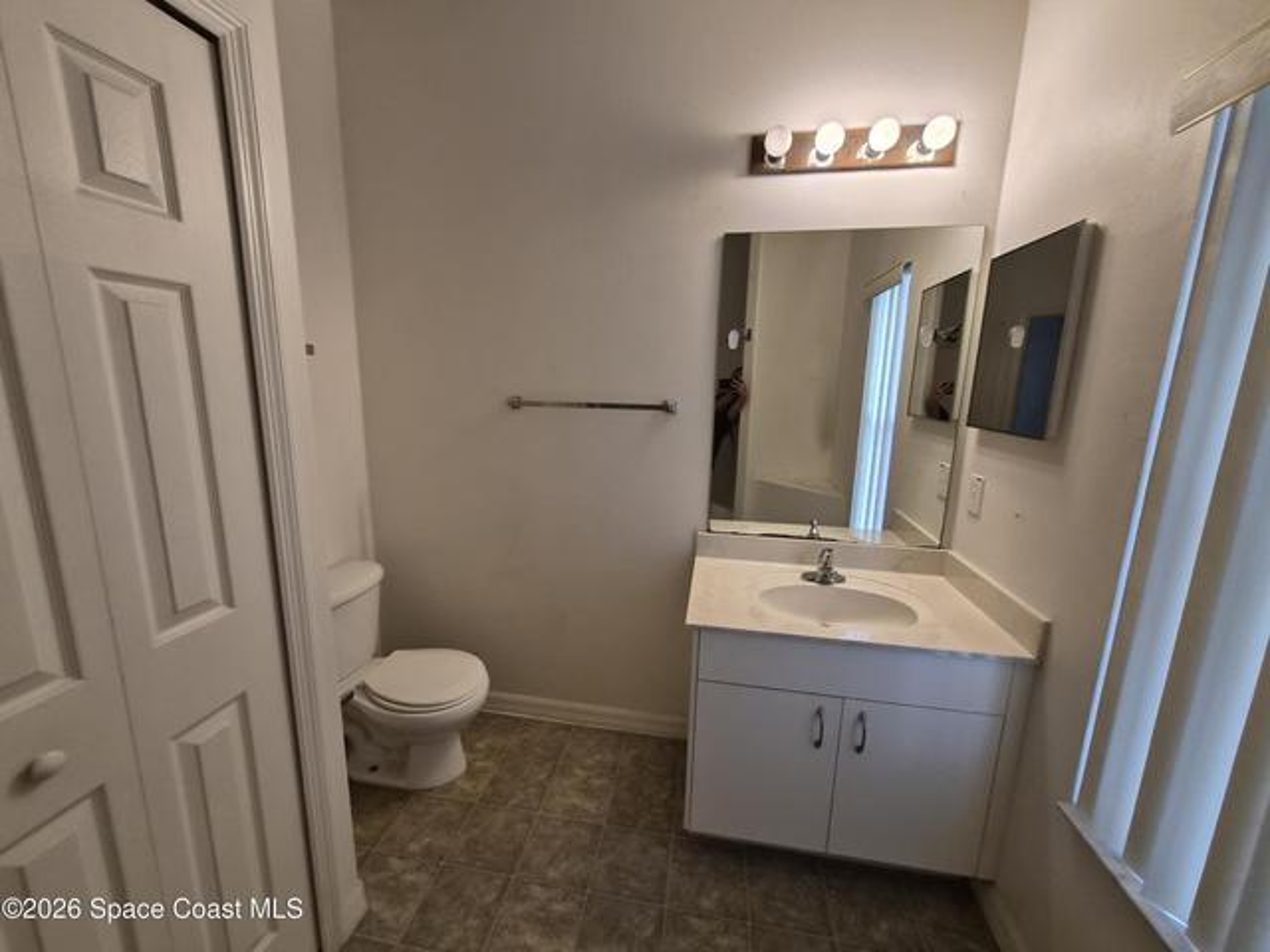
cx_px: 635
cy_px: 476
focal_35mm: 13
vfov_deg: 89.9
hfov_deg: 106.2
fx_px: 477
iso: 125
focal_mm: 1.7
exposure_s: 1/60
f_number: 2.2
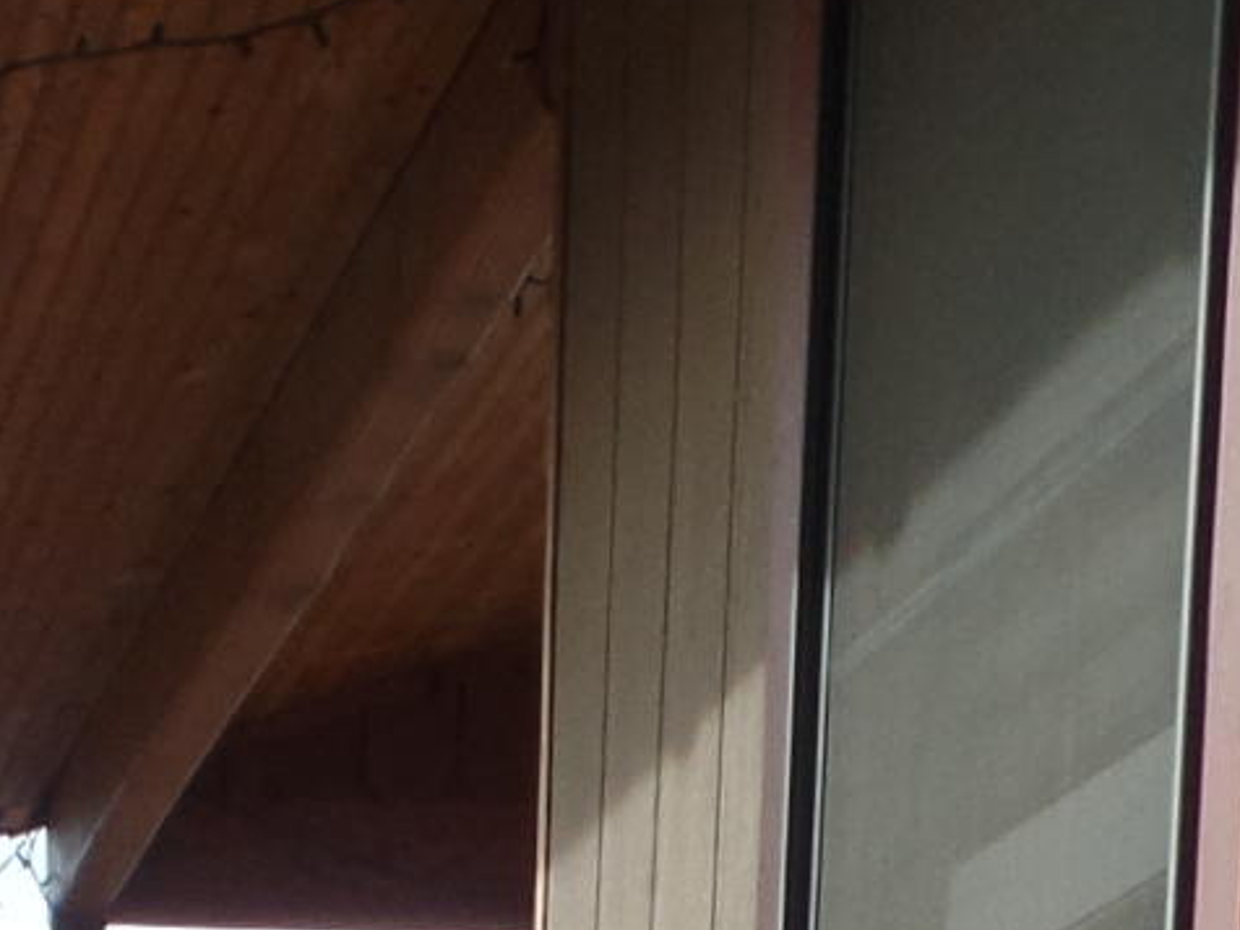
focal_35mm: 145
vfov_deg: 8.7
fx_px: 5194
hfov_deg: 13.3
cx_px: -221
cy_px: 2623
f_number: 3.5
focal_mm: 4.1
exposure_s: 1/350
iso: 80
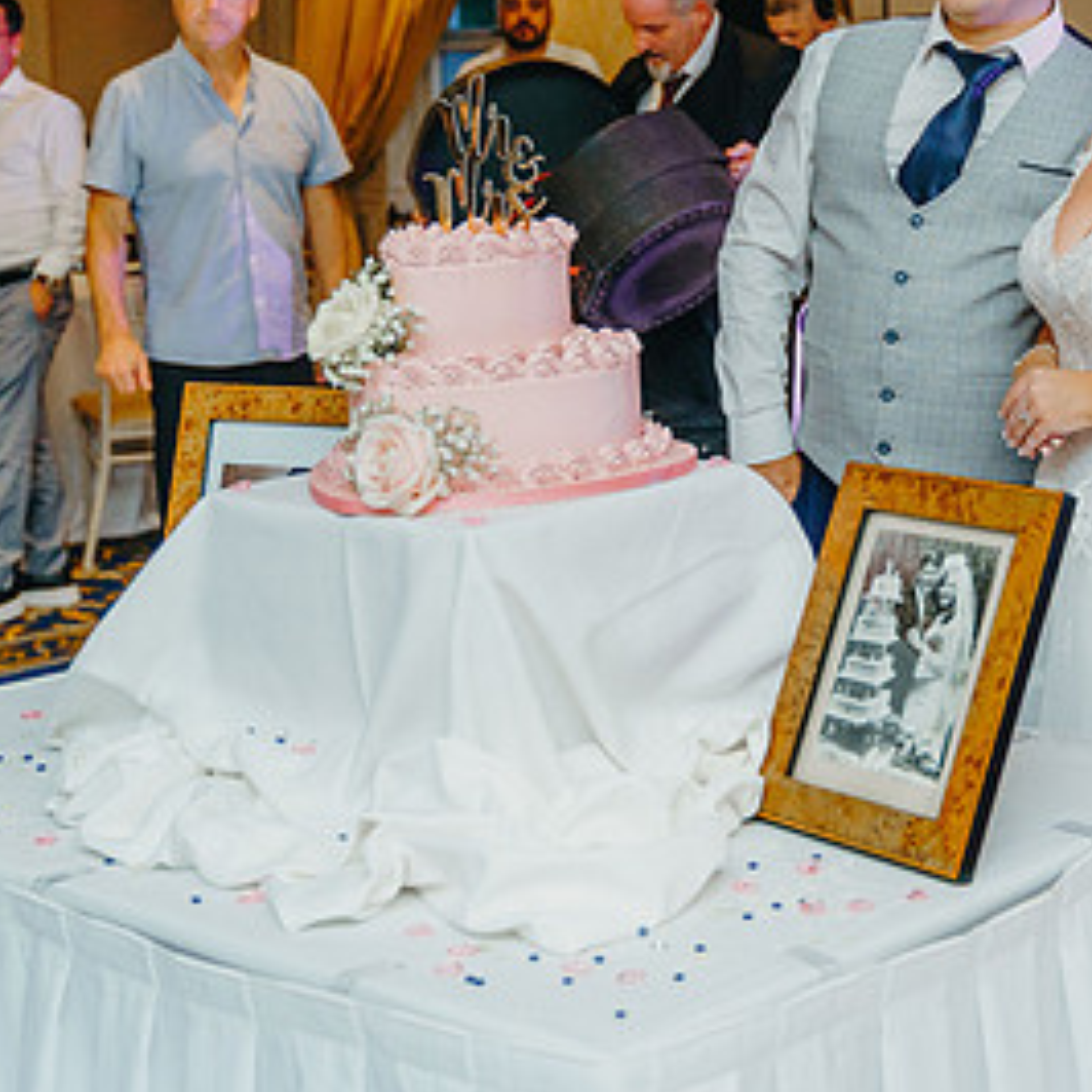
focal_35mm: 66
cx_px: 915
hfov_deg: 25.5
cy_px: 318
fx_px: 2356
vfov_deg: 25.9
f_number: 2.8
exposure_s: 1/200
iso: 1600
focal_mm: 35
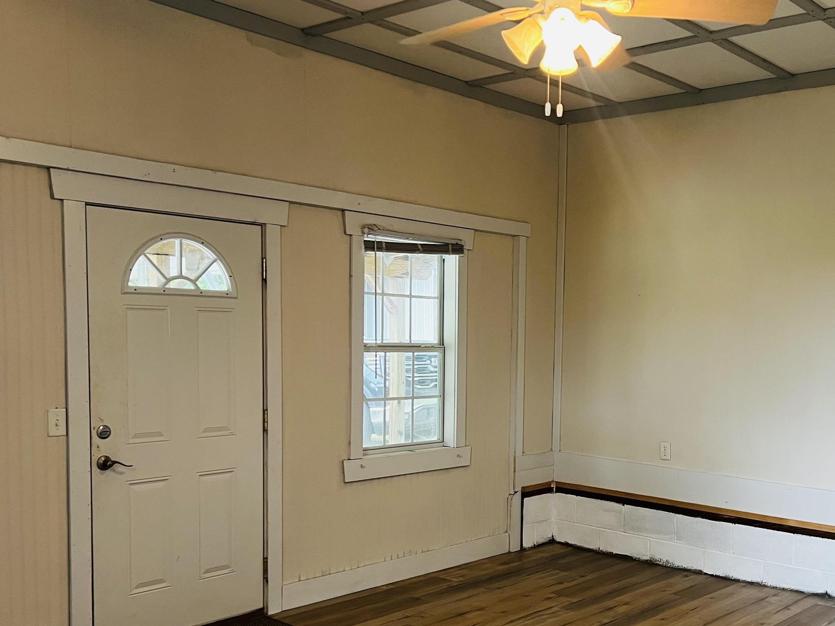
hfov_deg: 47.2
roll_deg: -1.3
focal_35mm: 39
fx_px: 941
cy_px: 400
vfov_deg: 36.6
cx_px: 544
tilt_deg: -5.1
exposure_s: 1/60
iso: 125
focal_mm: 5.7
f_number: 1.5
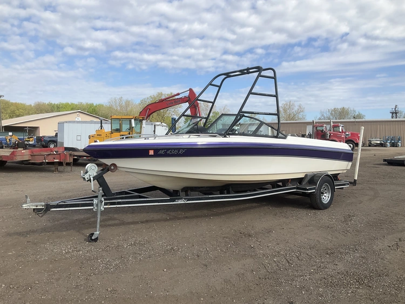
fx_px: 339
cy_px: 152
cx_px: 202
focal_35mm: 29
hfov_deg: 61.6
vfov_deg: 48.3
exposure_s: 1/1675
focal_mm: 3
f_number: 1.8
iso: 25
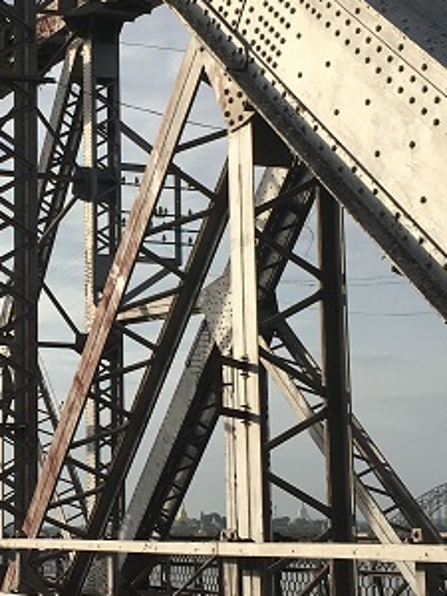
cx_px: 25
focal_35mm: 78
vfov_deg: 25.0
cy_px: 309
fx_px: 1343
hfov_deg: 18.5
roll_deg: +0.1
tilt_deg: +9.1
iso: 25
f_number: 2.2
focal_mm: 4.15
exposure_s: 1/2331
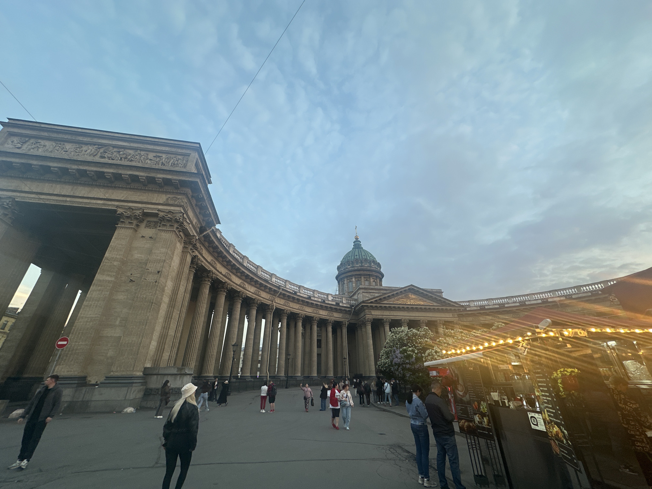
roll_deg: +0.7
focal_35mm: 14
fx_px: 264
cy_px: 244
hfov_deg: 102.1
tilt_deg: +26.7
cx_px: 326
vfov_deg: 85.7
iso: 64
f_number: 2.2
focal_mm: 2.22
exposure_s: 1/105
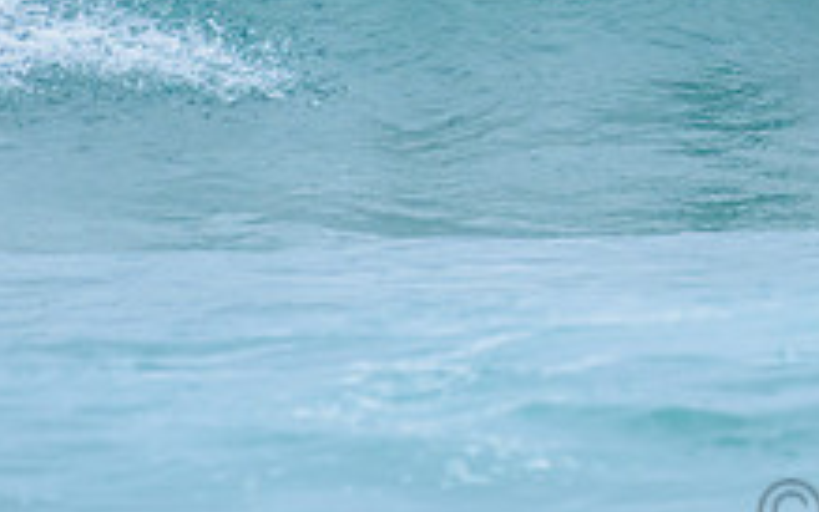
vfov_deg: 0.8
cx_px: 1282
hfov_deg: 1.2
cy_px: -258
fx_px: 37776
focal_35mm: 1692
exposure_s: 1/2000
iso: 800
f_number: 5.6
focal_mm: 500
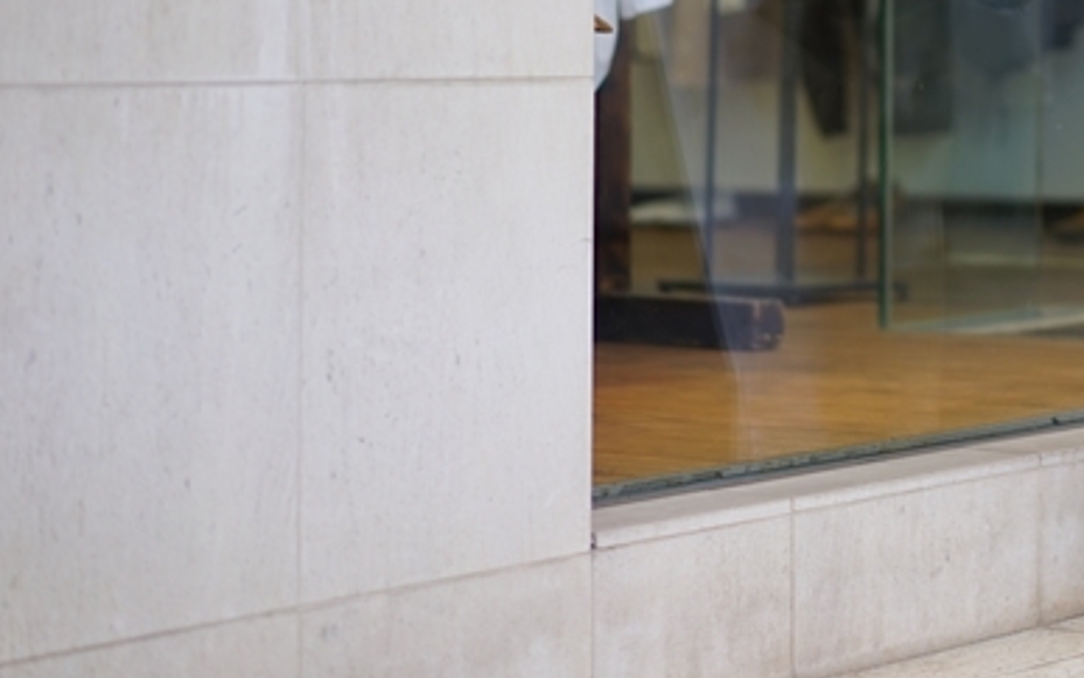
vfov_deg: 11.2
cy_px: -46
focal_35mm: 116
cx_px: 1092
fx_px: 3427
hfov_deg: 17.5
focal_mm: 55
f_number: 1.8
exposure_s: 1/125
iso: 100
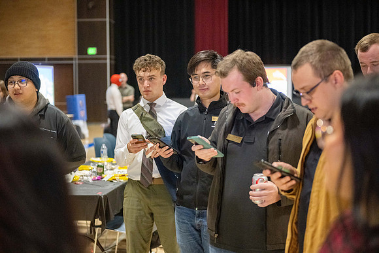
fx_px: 695
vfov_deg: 20.6
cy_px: 126
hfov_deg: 30.5
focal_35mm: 66
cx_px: 190
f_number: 2.8
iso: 5000
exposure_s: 1/250
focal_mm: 66
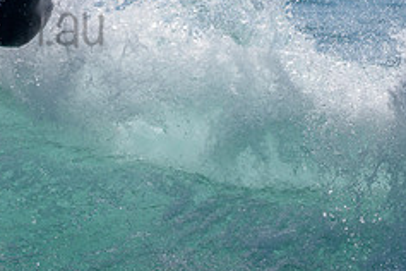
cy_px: -65
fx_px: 12472
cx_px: 32
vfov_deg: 1.2
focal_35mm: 1106
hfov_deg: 1.9
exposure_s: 1/2000
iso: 90
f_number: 5.6
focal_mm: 370
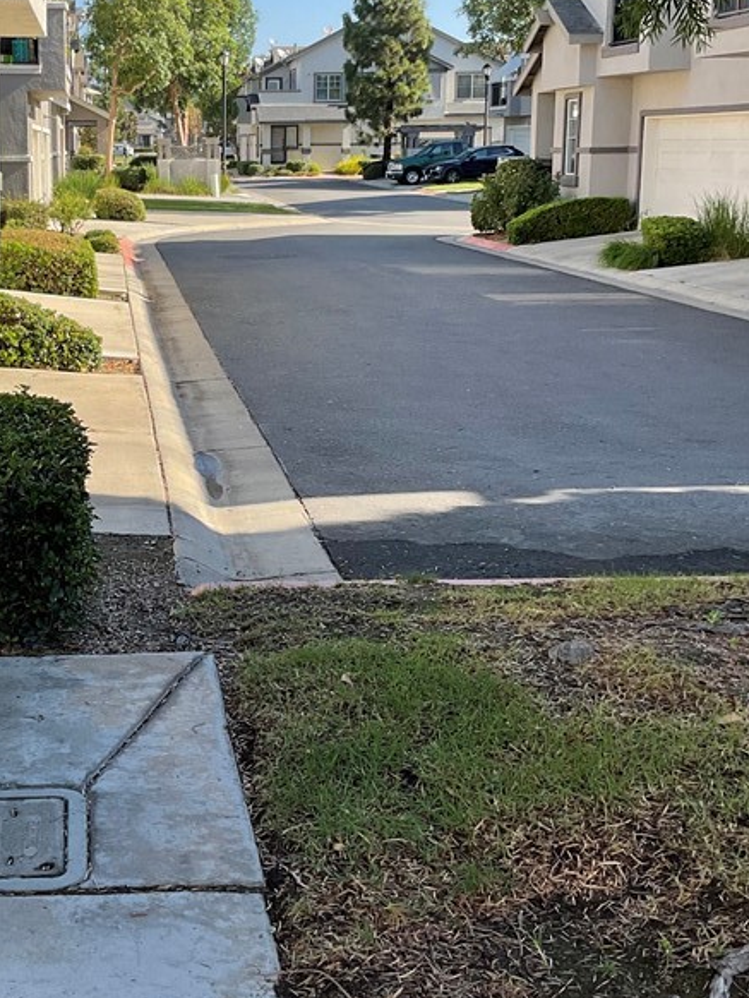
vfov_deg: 37.3
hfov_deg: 28.0
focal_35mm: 51
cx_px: 147
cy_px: 391
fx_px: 1470
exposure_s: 1/739
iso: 16
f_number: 1.8
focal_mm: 3
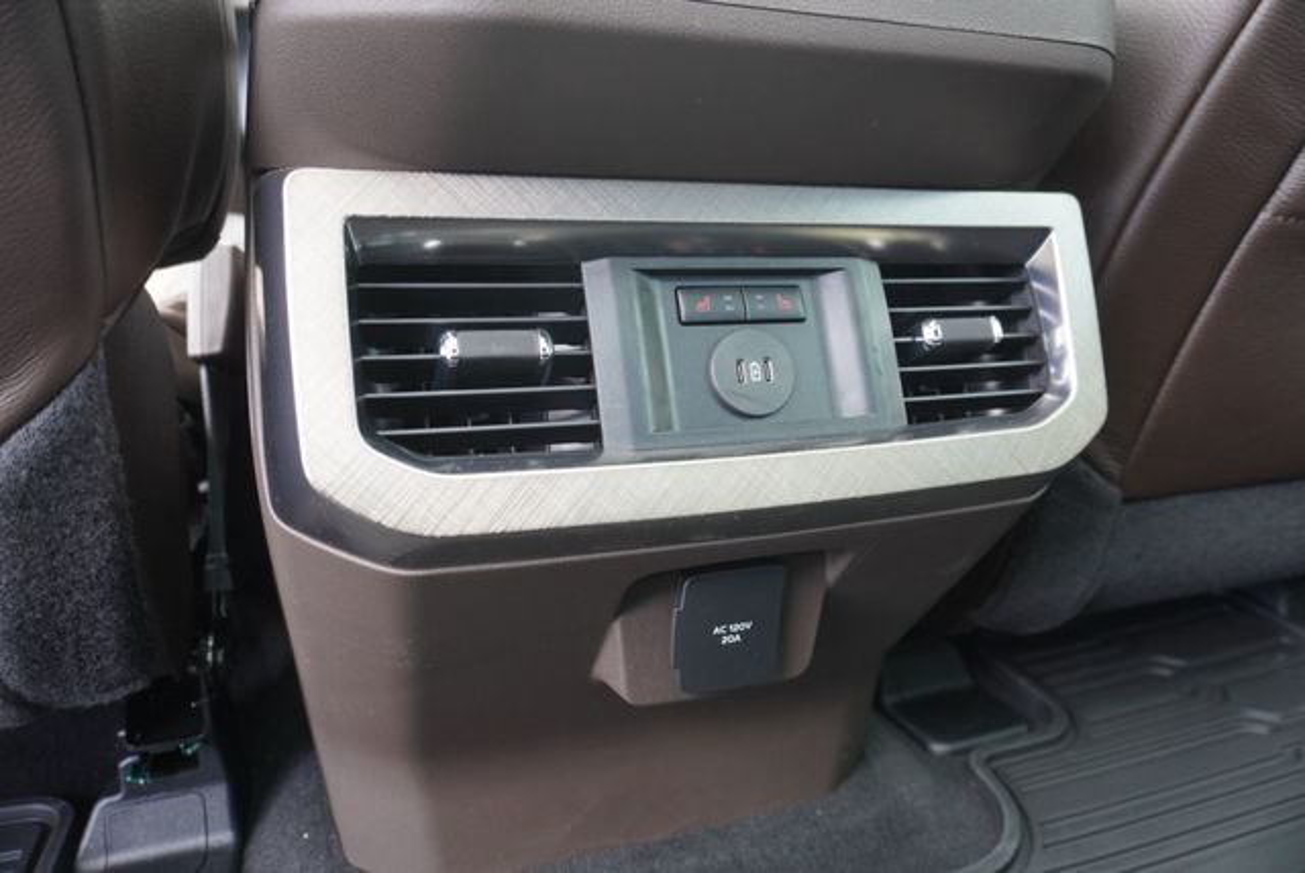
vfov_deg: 53.2
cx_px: 652
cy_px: 436
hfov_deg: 73.7
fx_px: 871
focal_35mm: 24
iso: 500
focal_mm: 16
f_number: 4
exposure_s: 1/60
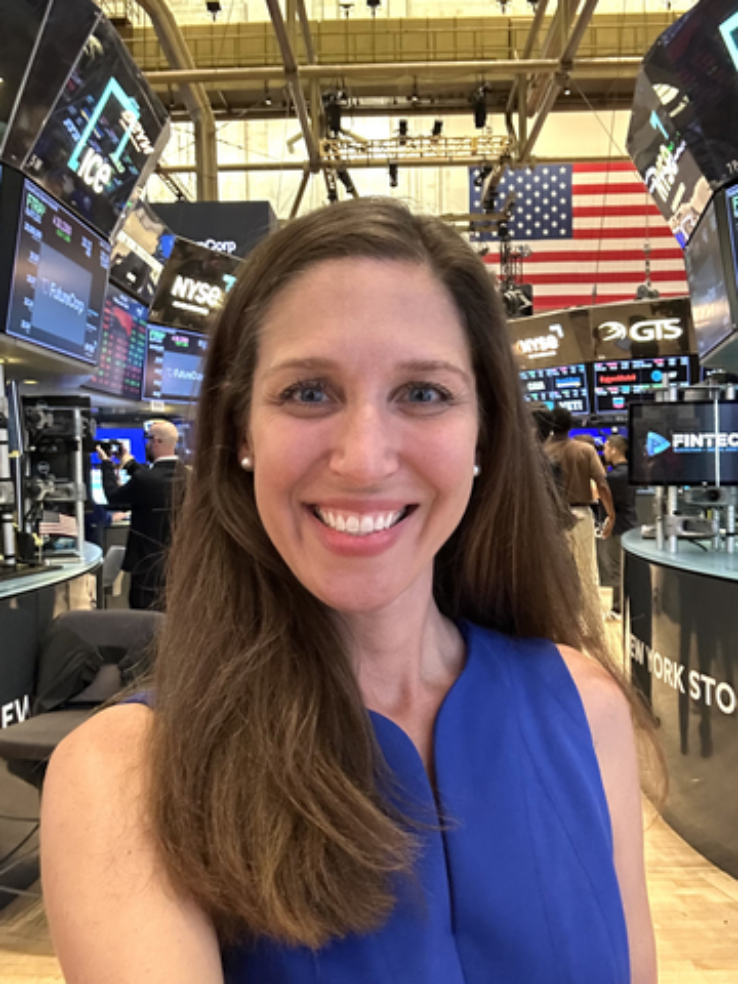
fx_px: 853
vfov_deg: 60.0
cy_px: 492
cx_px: 369
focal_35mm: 30
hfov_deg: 46.8
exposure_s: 1/29
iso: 500
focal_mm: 2.69
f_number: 1.9
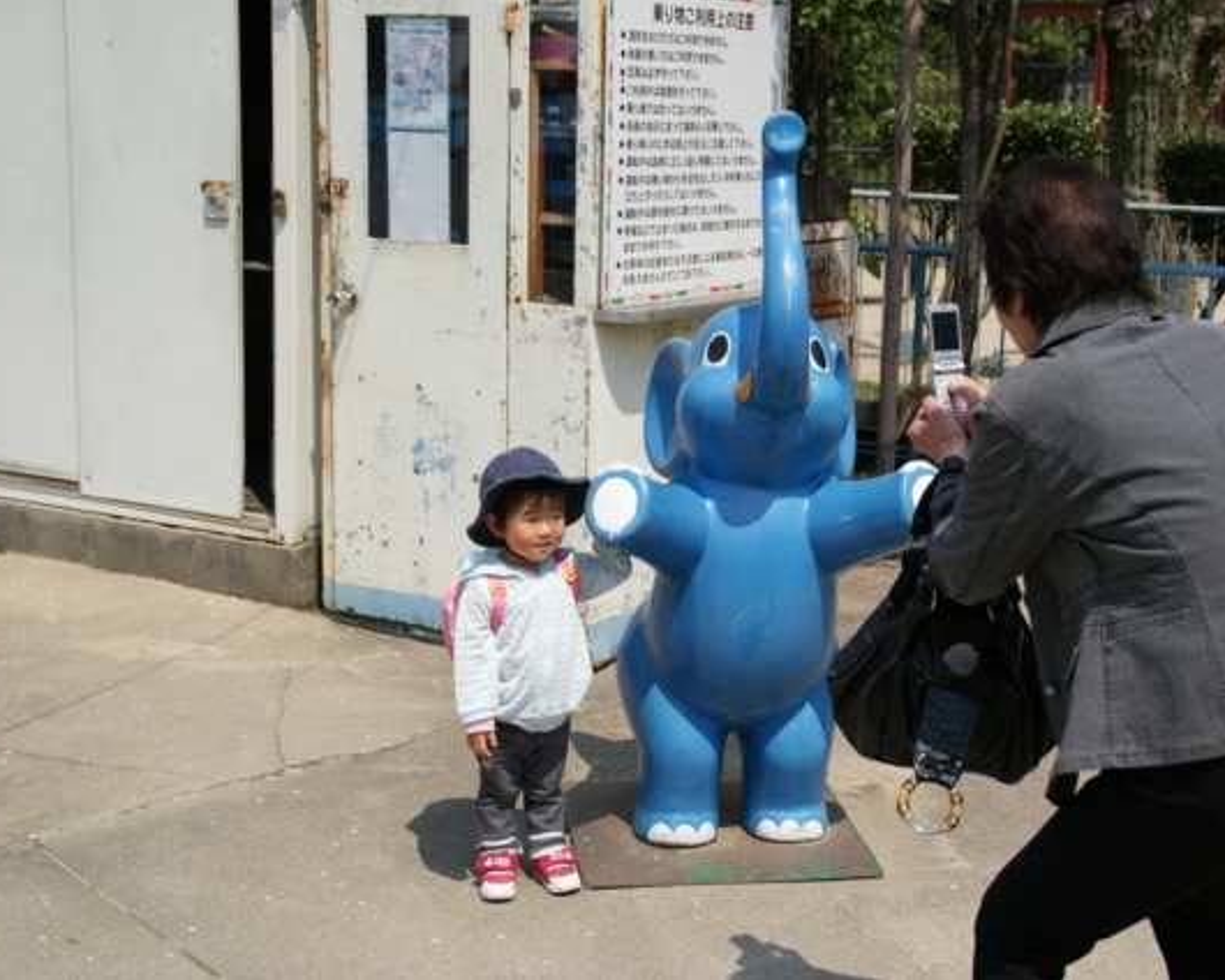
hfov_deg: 36.6
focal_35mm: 51
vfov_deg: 29.7
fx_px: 1849
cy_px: 489
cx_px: 710
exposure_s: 1/1250
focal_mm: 30
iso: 100
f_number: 4
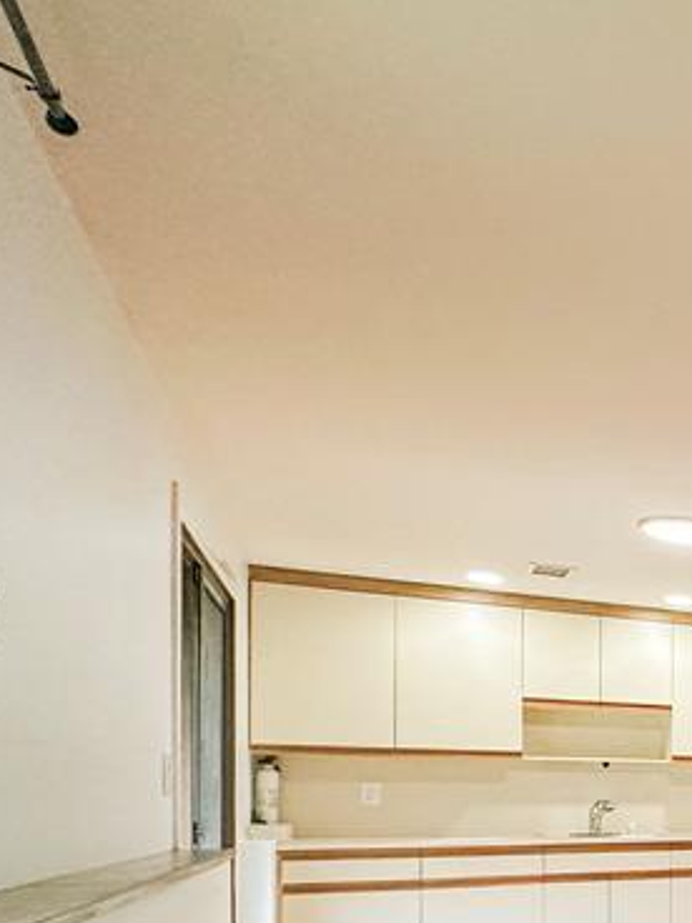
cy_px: 800
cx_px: 1231
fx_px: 1040
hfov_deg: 22.4
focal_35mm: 39
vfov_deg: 44.3
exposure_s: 1/120
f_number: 2.2
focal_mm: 2.22
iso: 200
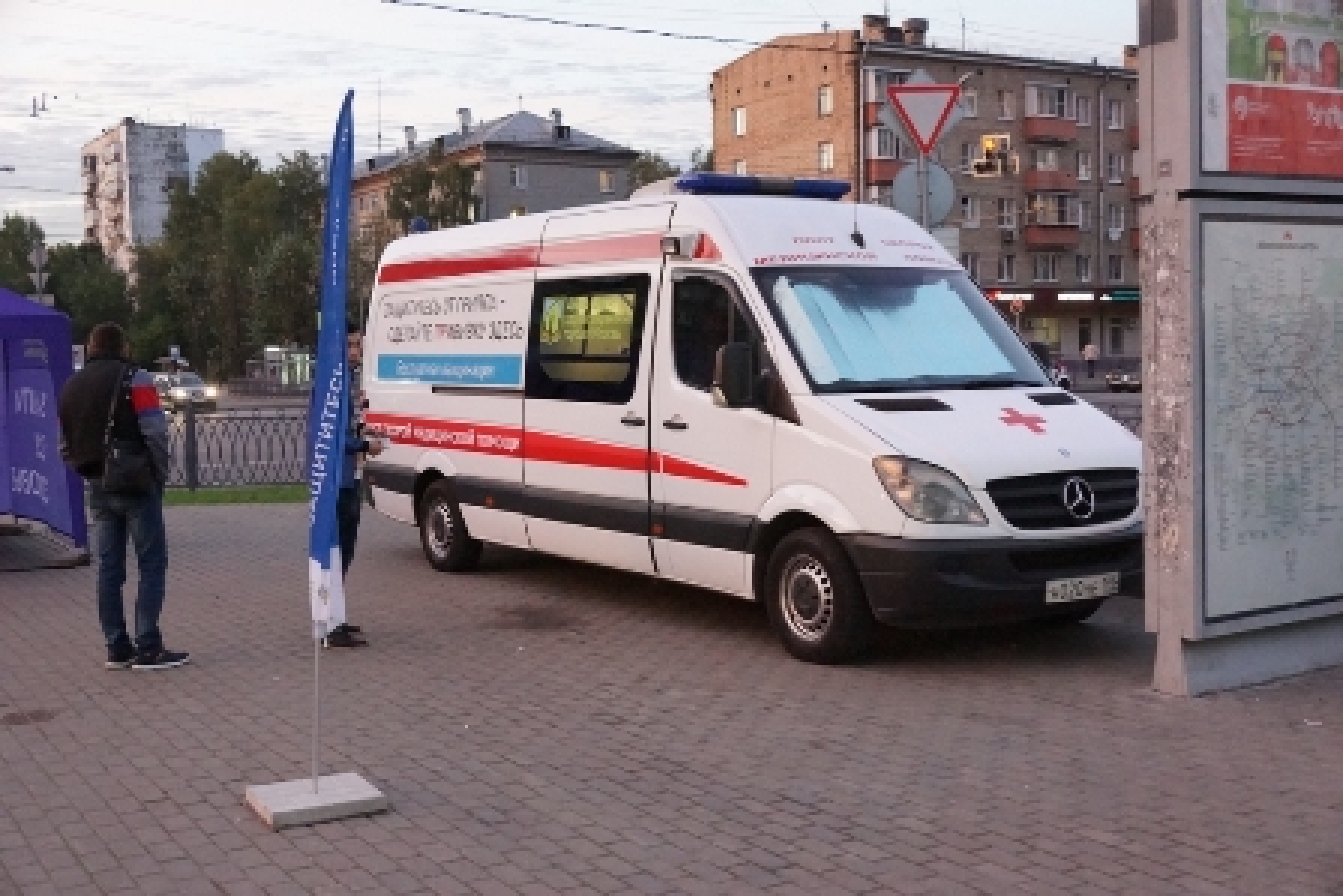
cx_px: 672
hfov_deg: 49.5
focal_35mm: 39
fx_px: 1455
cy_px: 448
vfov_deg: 34.2
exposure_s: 1/100
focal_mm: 26
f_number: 5
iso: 4000
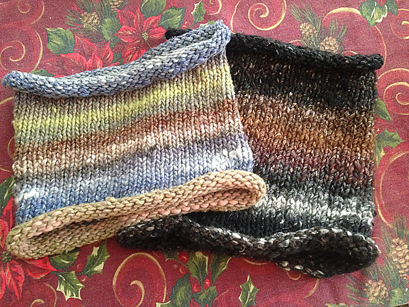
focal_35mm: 33
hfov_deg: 55.4
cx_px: 204
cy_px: 154
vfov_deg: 42.9
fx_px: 390
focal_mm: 4.12
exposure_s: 1/15
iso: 500
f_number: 2.4
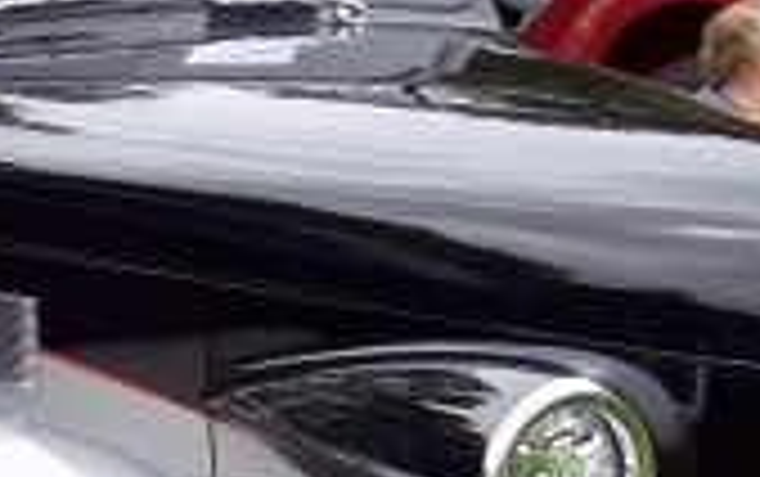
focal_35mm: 144
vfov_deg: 9.1
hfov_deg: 14.1
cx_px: -133
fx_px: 2986
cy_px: 277
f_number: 2.7
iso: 80
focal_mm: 6
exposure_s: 1/645
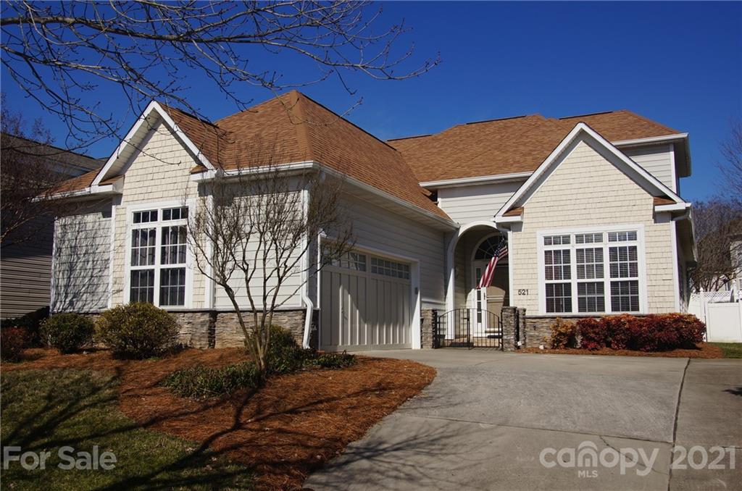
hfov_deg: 57.3
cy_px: 246
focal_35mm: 33
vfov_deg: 39.8
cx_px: 371
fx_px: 679
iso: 100
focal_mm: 22
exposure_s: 1/320
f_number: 13
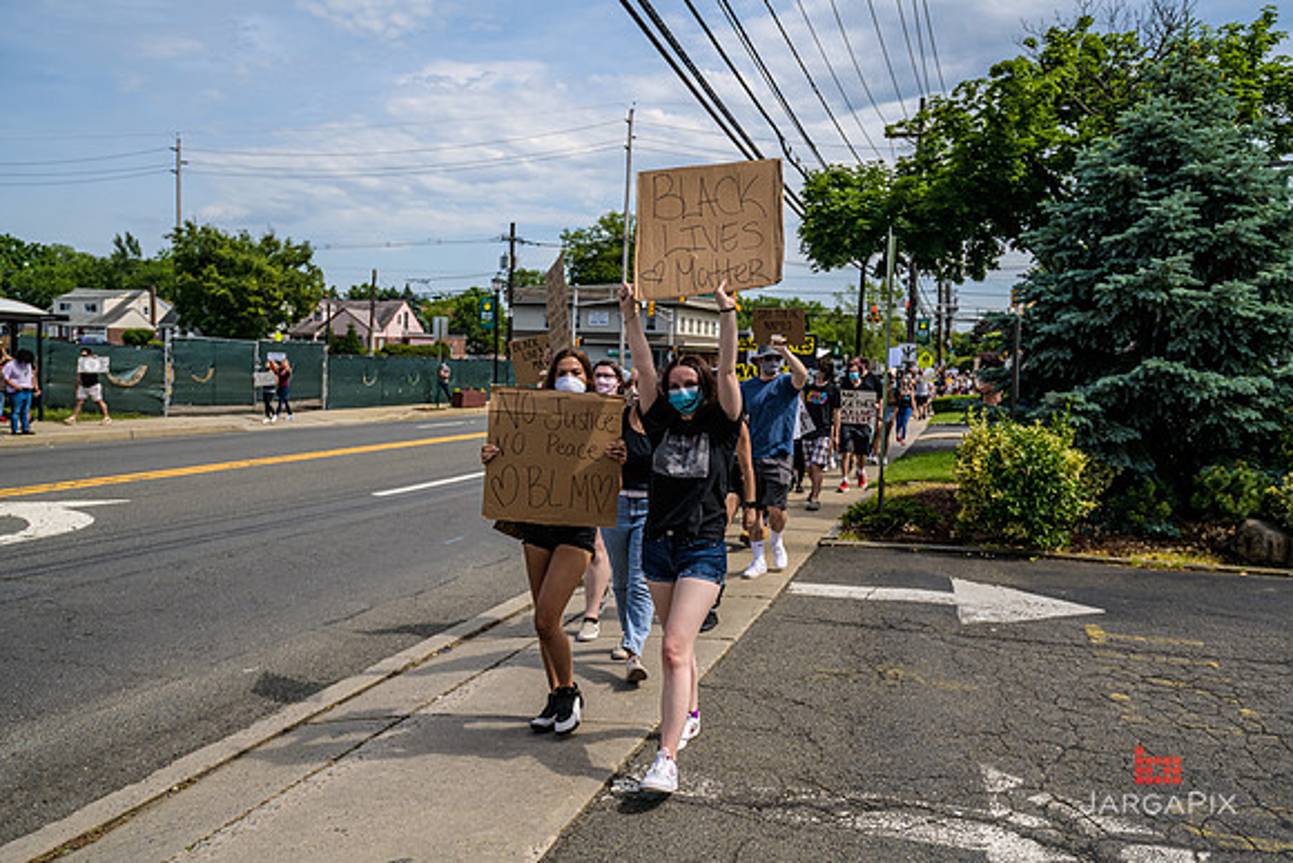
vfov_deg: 48.0
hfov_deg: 67.4
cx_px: 646
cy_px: 432
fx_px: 970
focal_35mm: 27
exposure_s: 1/2500
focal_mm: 27
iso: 200
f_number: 4
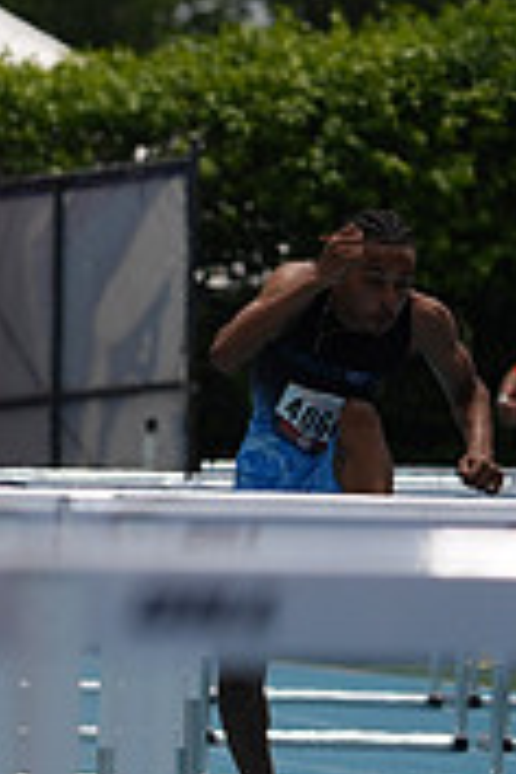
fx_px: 18919
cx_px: -730
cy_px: 378
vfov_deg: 2.3
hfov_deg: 1.6
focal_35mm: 880
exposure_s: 1/6400
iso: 500
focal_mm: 268
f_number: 6.3
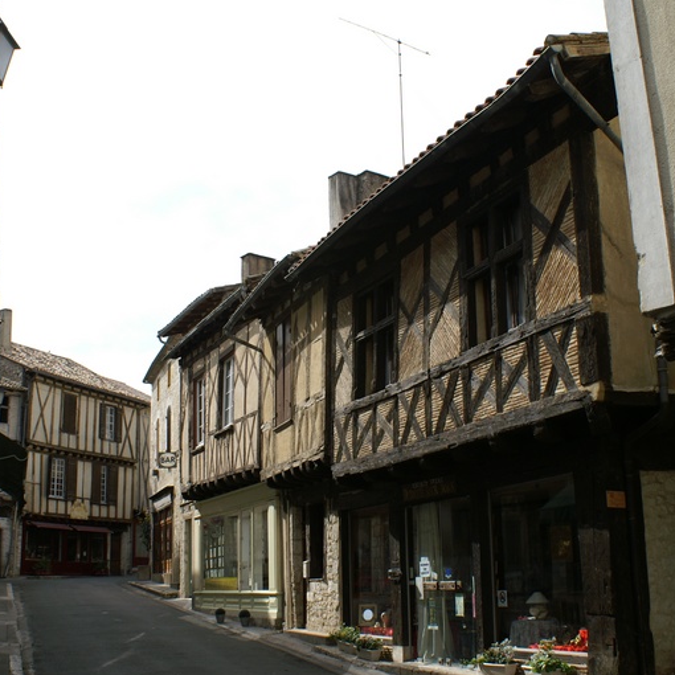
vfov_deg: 38.3
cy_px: 347
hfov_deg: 38.3
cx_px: 343
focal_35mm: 44
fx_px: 971
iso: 200
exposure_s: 1/400
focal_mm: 22
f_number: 9
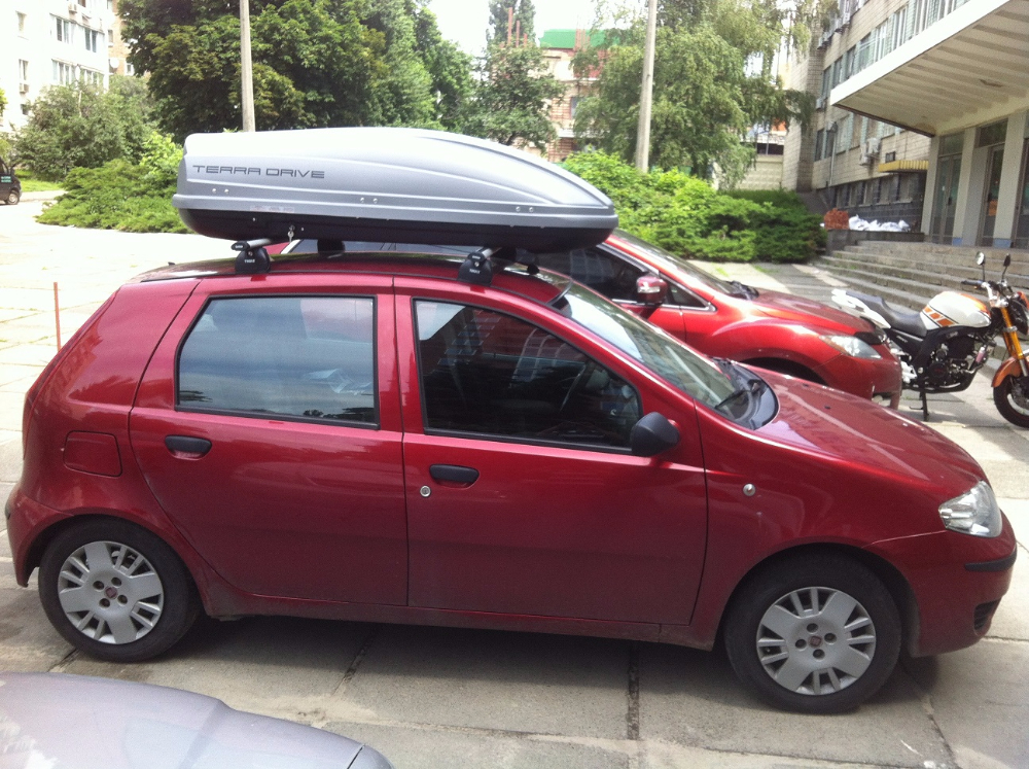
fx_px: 1039
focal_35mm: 35
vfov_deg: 40.6
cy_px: 384
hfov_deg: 52.7
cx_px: 514
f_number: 2.8
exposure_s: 1/302
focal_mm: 3.85
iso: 80
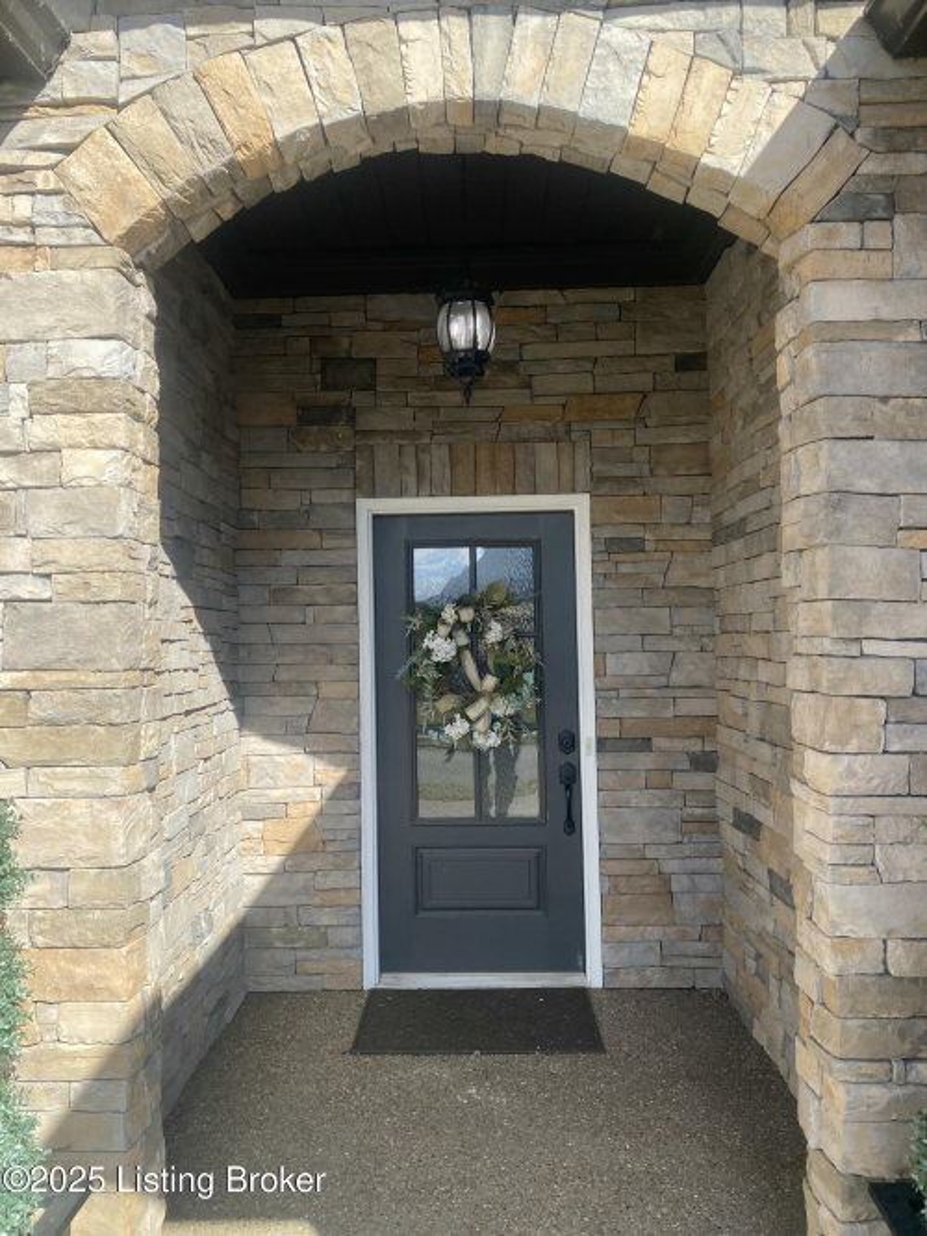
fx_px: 929
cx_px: 464
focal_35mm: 26
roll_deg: -0.4
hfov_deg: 53.0
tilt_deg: +3.1
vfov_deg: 67.3
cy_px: 618
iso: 32
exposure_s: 1/1316
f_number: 1.8
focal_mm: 4.25
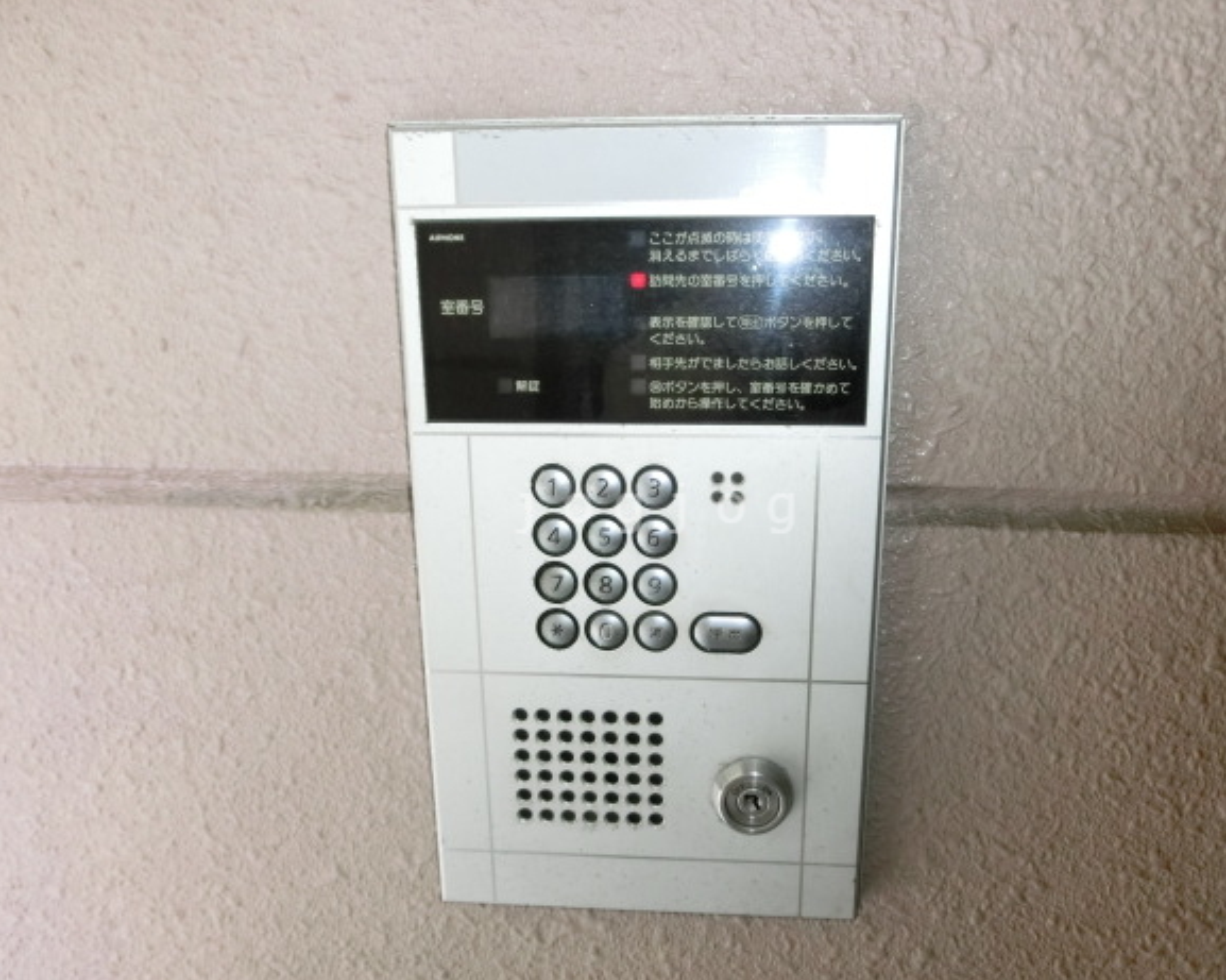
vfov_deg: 54.9
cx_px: 661
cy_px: 508
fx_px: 943
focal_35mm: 26
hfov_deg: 66.0
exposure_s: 1/100
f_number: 3
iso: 400
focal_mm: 4.24
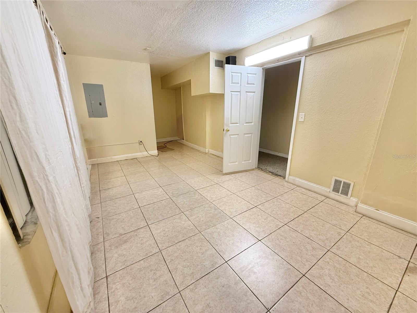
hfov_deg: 102.1
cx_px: 208
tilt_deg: -15.0
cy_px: 156
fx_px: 169
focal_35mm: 14
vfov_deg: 85.7
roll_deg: +0.5
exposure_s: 1/60
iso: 200
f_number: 2.2
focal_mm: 2.22
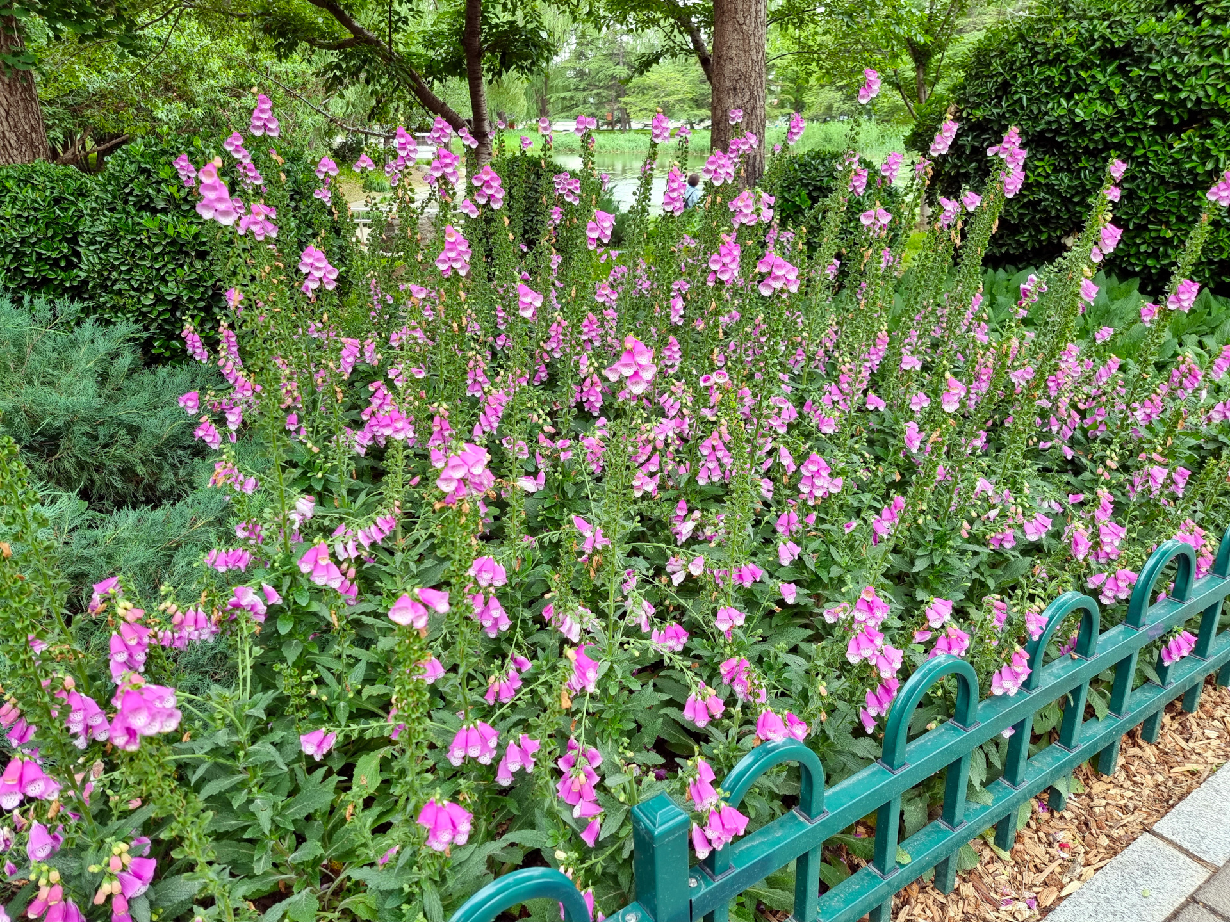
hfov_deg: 71.6
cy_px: 461
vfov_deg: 56.8
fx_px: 853
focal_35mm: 24
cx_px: 615
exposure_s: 1/100
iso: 50
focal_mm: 6.7
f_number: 1.8
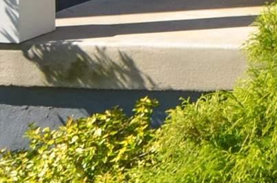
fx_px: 882
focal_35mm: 115
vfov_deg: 11.0
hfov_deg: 14.2
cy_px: -154
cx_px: 596
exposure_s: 1/250
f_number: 7.1
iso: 100
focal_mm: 10
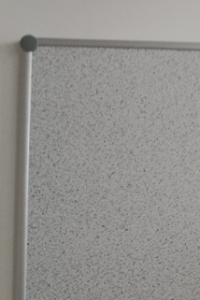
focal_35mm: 56
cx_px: 264
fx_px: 467
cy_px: 171
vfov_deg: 35.6
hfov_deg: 21.7
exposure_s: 1/25
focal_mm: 3.65
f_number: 2.2
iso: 486
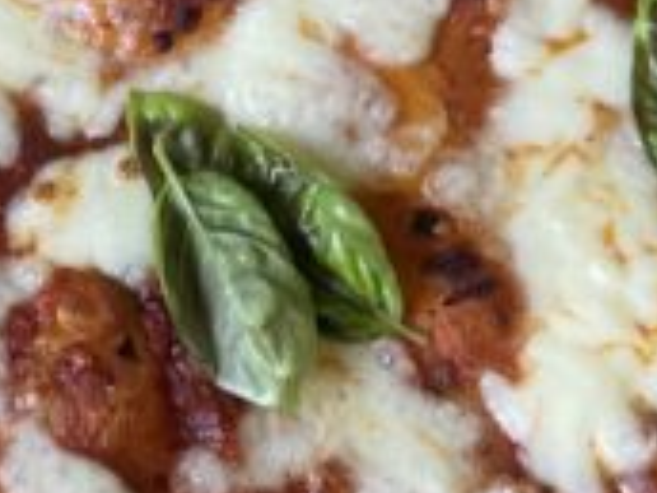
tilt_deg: -66.8
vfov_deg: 14.5
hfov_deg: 18.9
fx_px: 1917
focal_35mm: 101
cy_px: 57
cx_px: -17
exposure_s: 1/60
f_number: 1.8
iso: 250
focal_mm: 4.25
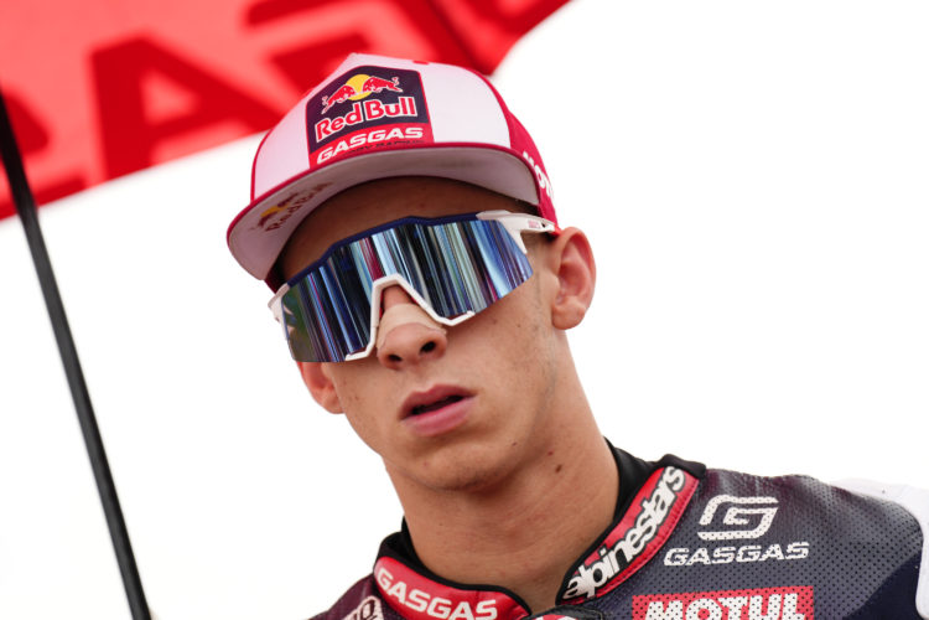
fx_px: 4851
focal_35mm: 188
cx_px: 464
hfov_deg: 10.9
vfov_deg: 7.3
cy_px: 310
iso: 200
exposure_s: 1/1250
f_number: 3.2
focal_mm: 188
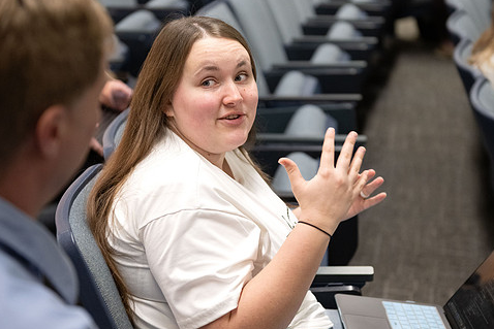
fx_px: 1167
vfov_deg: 16.1
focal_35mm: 85
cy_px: 145
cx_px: 254
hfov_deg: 23.9
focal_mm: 70
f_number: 2.8
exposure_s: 1/200
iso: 3200
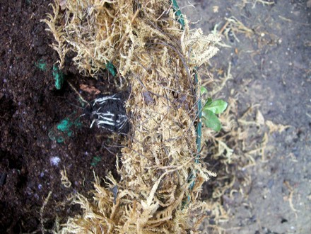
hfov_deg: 51.4
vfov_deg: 39.7
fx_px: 323
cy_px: 117
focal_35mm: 36
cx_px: 156
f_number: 2.7
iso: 95
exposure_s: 1/32
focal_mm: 6
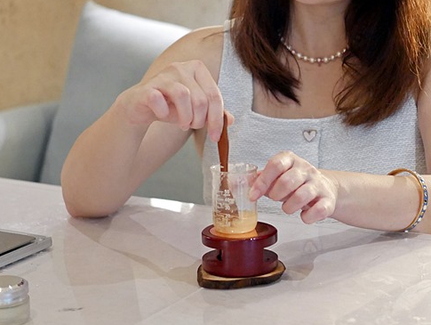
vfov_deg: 14.3
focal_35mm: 103
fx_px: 1284
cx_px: 349
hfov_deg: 18.9
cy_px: 42
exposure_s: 1/60
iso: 1600
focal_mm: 25
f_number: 1.8
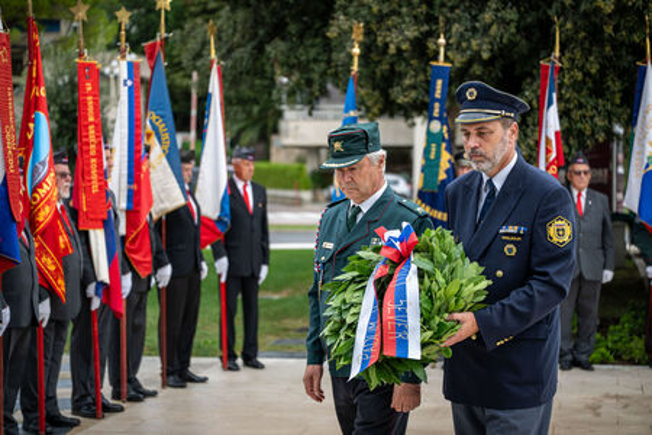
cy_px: 218
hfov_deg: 28.8
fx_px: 1268
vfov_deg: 19.5
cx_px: 326
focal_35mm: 70
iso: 64
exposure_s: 1/400
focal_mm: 70
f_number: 2.8
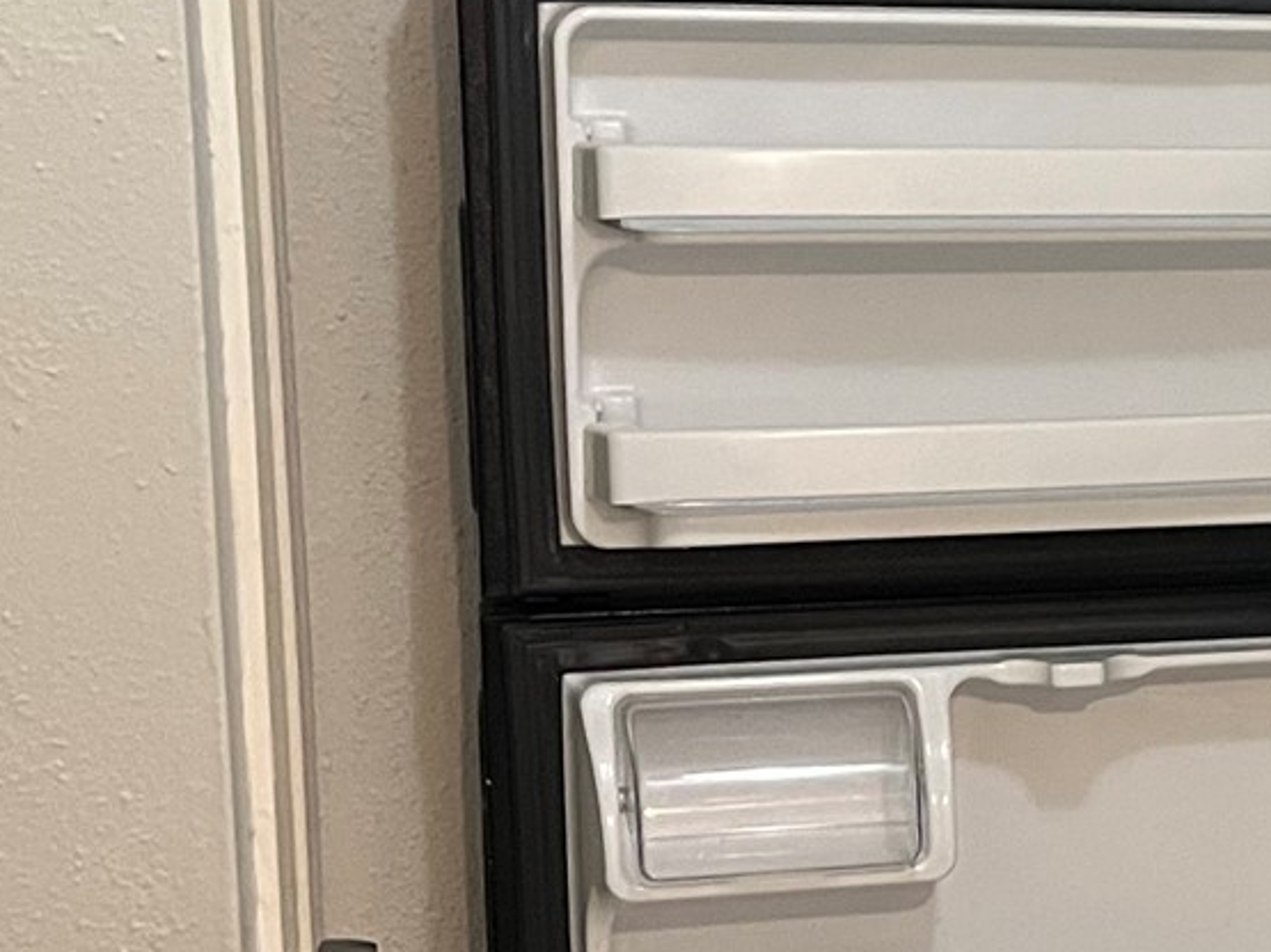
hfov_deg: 18.7
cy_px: 554
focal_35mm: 96
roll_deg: +0.6
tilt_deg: -7.2
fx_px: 3524
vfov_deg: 15.4
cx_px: 1743
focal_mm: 5.1
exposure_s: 1/60
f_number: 1.6
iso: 400
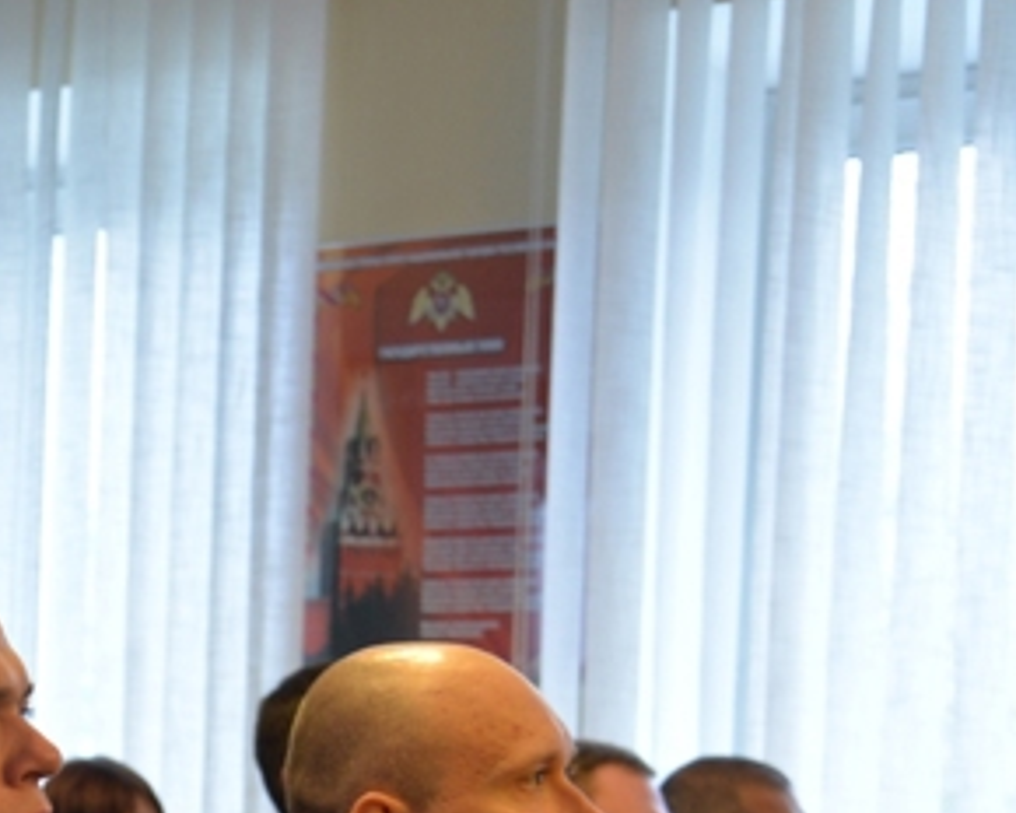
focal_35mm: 97
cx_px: -294
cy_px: 711
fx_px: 2917
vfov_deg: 15.7
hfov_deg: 18.4
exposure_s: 1/30
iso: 1000
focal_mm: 40
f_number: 4
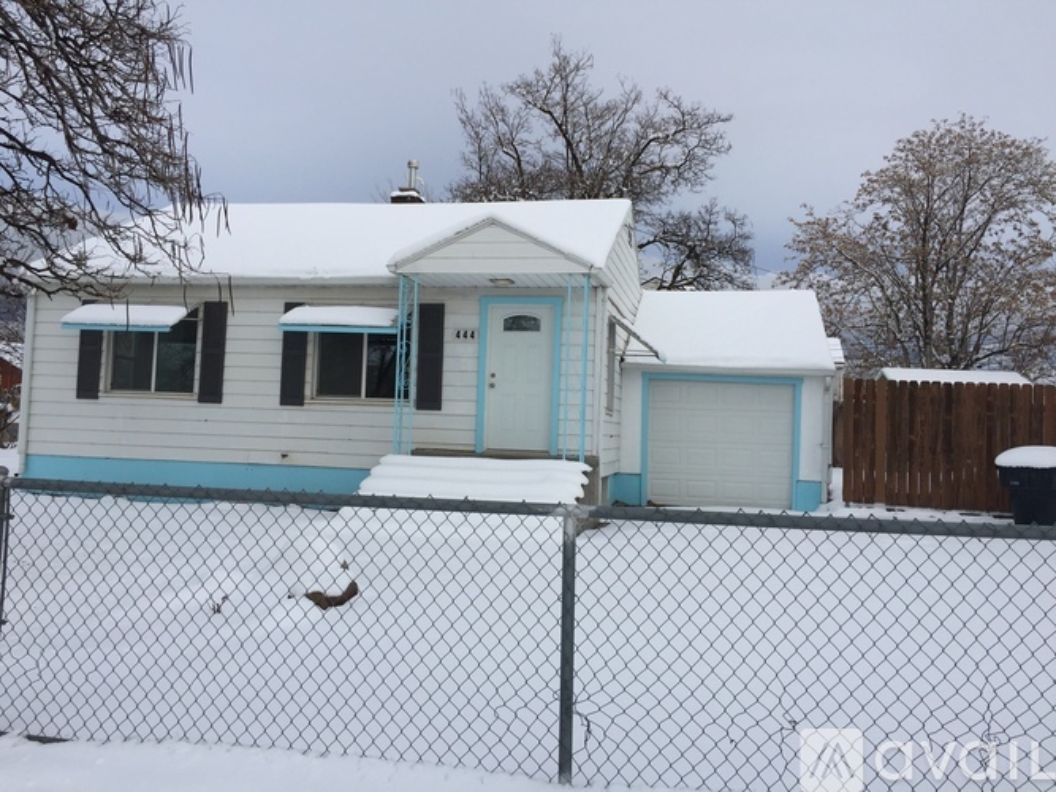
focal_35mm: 29
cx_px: 528
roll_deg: -2.3
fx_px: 885
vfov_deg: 48.2
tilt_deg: +3.9
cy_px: 396
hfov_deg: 61.7
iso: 32
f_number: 2.2
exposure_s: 1/1319
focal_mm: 4.15
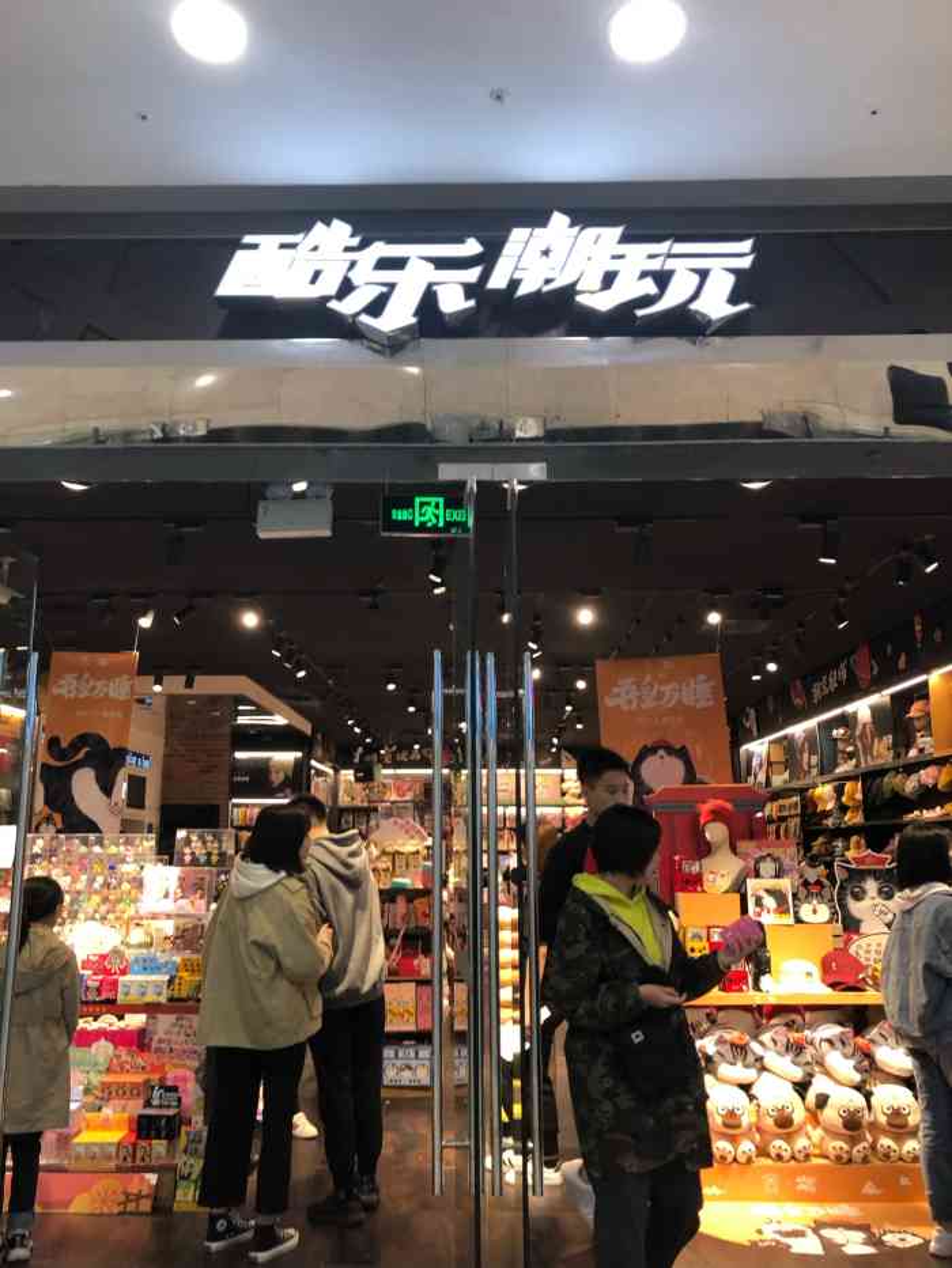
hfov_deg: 49.8
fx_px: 1026
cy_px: 634
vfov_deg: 63.4
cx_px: 476
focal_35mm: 28
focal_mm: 4
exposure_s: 1/100
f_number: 1.8
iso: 125
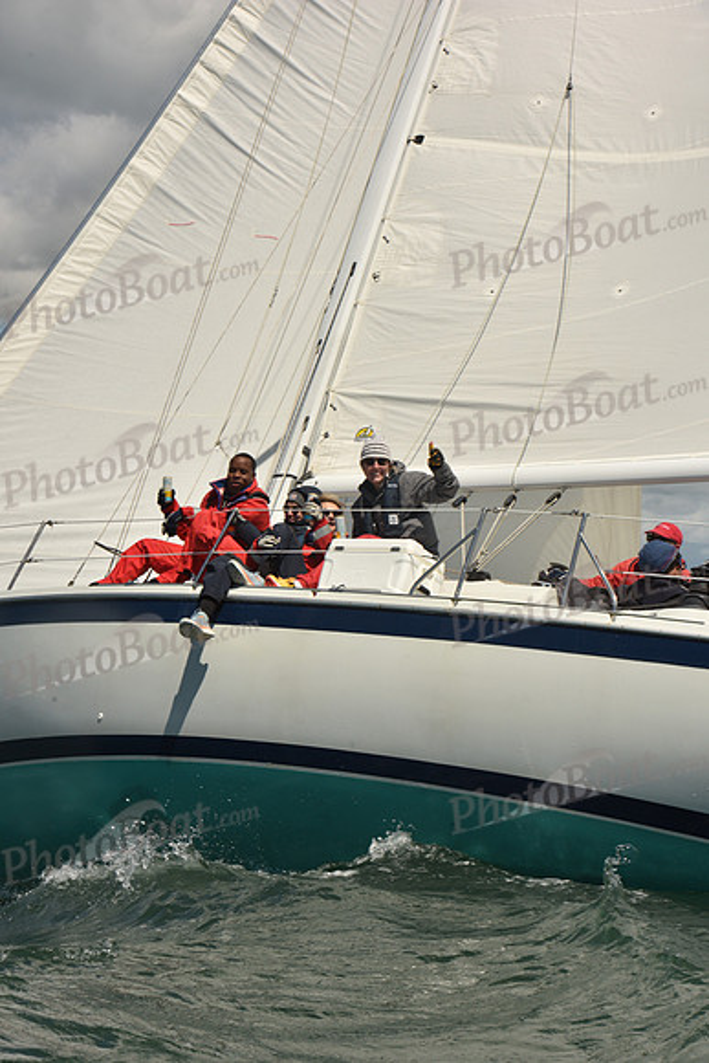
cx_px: 354
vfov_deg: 23.6
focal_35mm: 86
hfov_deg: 15.9
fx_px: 2539
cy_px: 532
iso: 320
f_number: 14
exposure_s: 1/800
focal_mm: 86
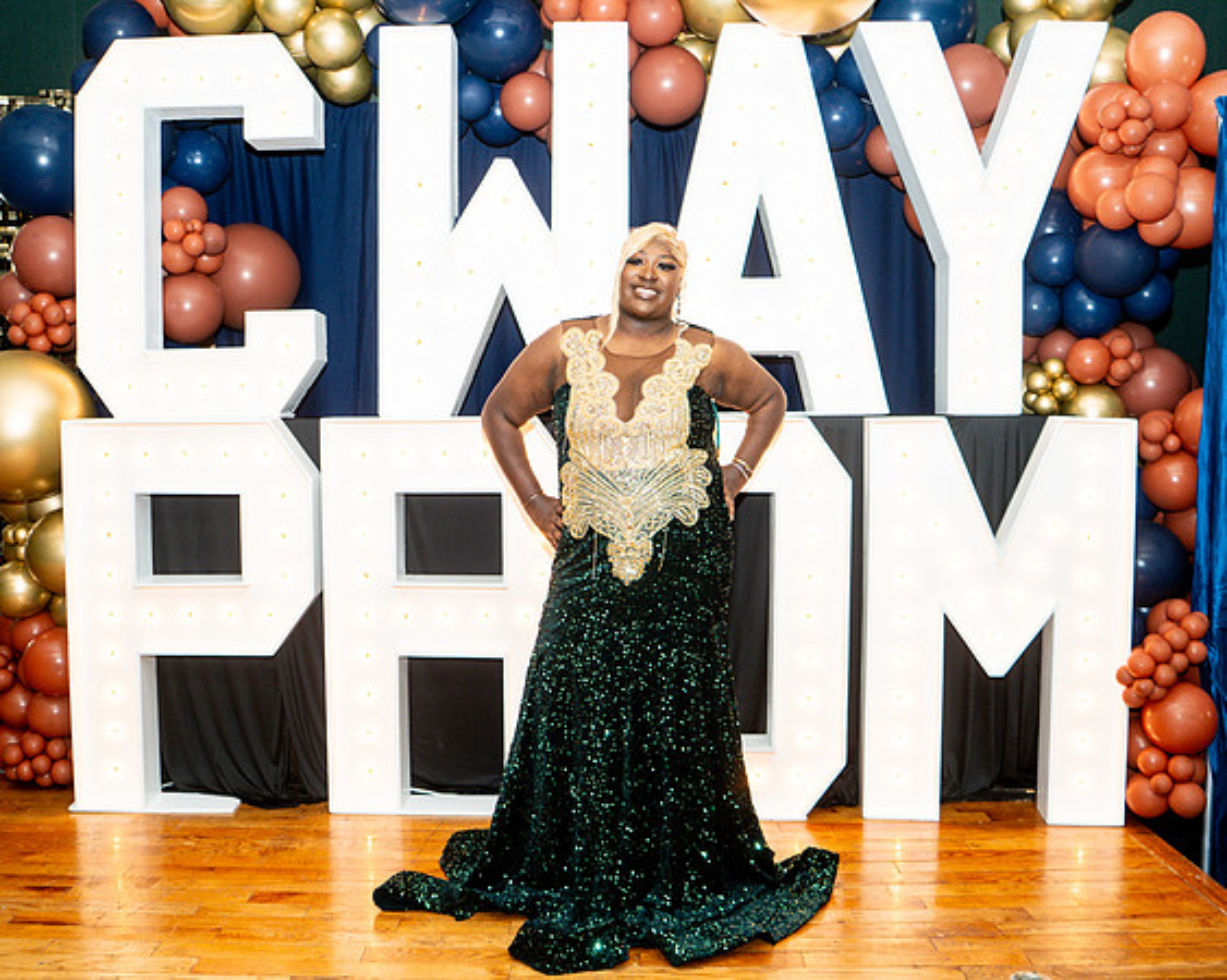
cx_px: 576
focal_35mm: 34
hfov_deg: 53.2
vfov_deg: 43.6
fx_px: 1225
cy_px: 489
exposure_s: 1/125
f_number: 3.5
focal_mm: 28
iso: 640
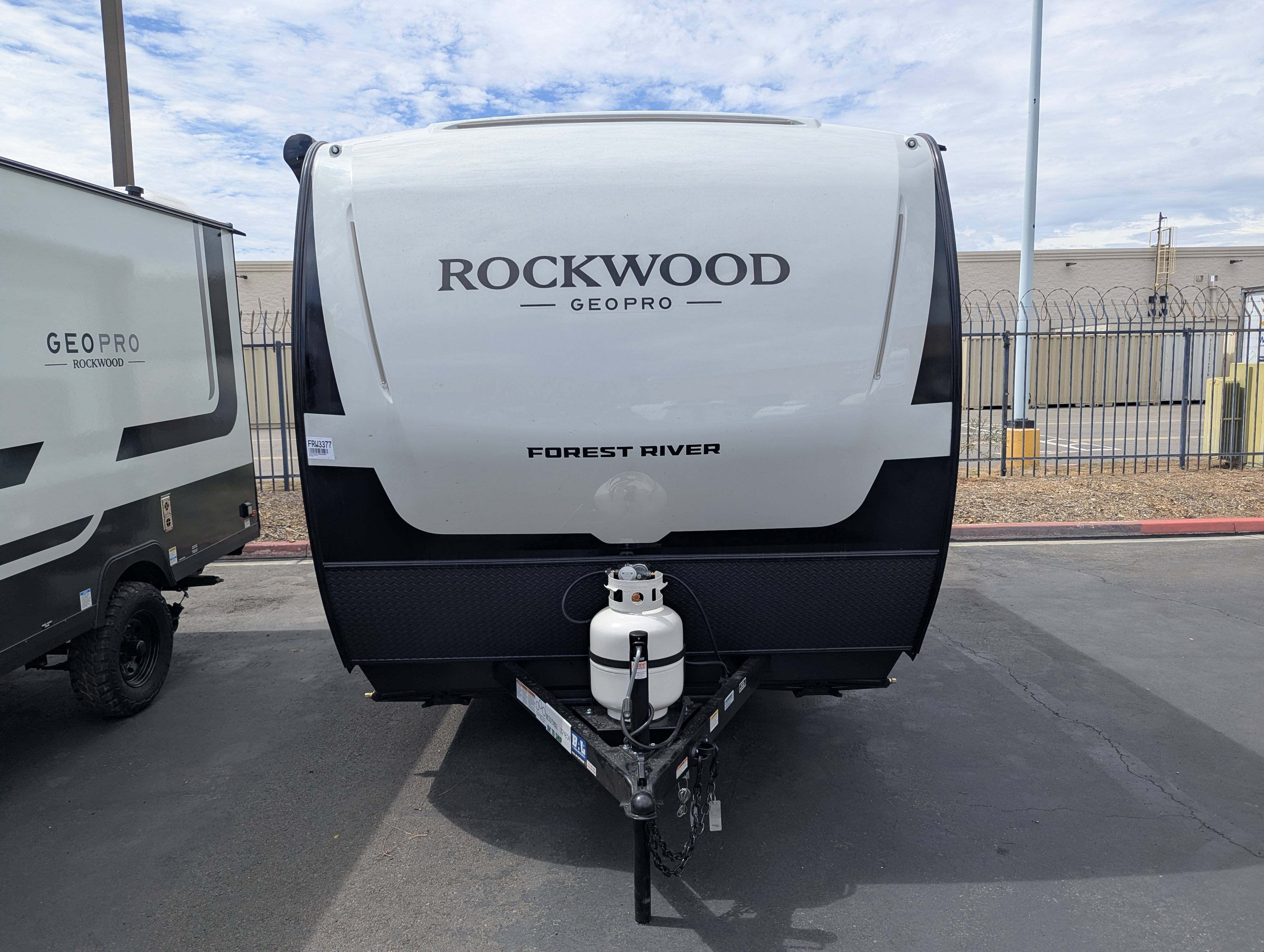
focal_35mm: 24
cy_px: 476
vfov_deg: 56.9
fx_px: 878
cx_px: 632
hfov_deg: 71.5
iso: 48
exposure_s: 1/2179
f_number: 1.85
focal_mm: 6.81
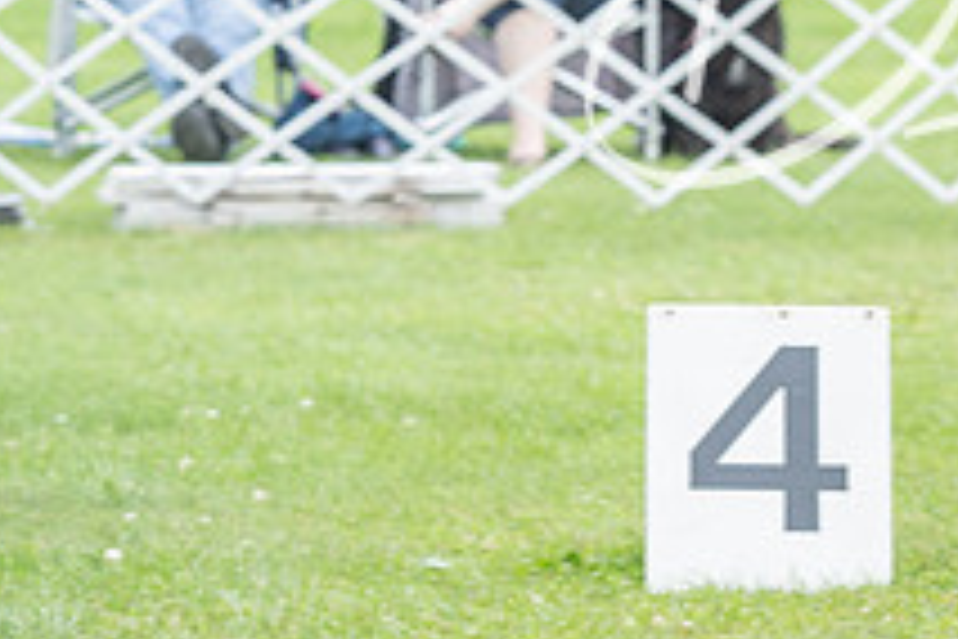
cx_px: 1237
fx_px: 7557
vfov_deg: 4.8
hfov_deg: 7.2
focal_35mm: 284
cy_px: 268
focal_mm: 99
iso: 400
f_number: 4.5
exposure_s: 1/400
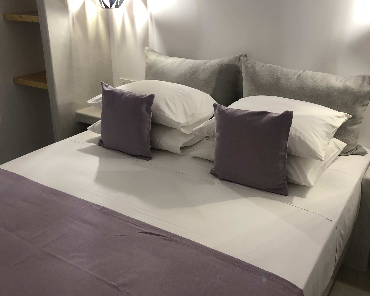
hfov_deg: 50.3
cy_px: 135
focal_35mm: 36
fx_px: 394
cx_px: 181
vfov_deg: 41.1
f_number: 1.8
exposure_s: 1/20
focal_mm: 4
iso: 40
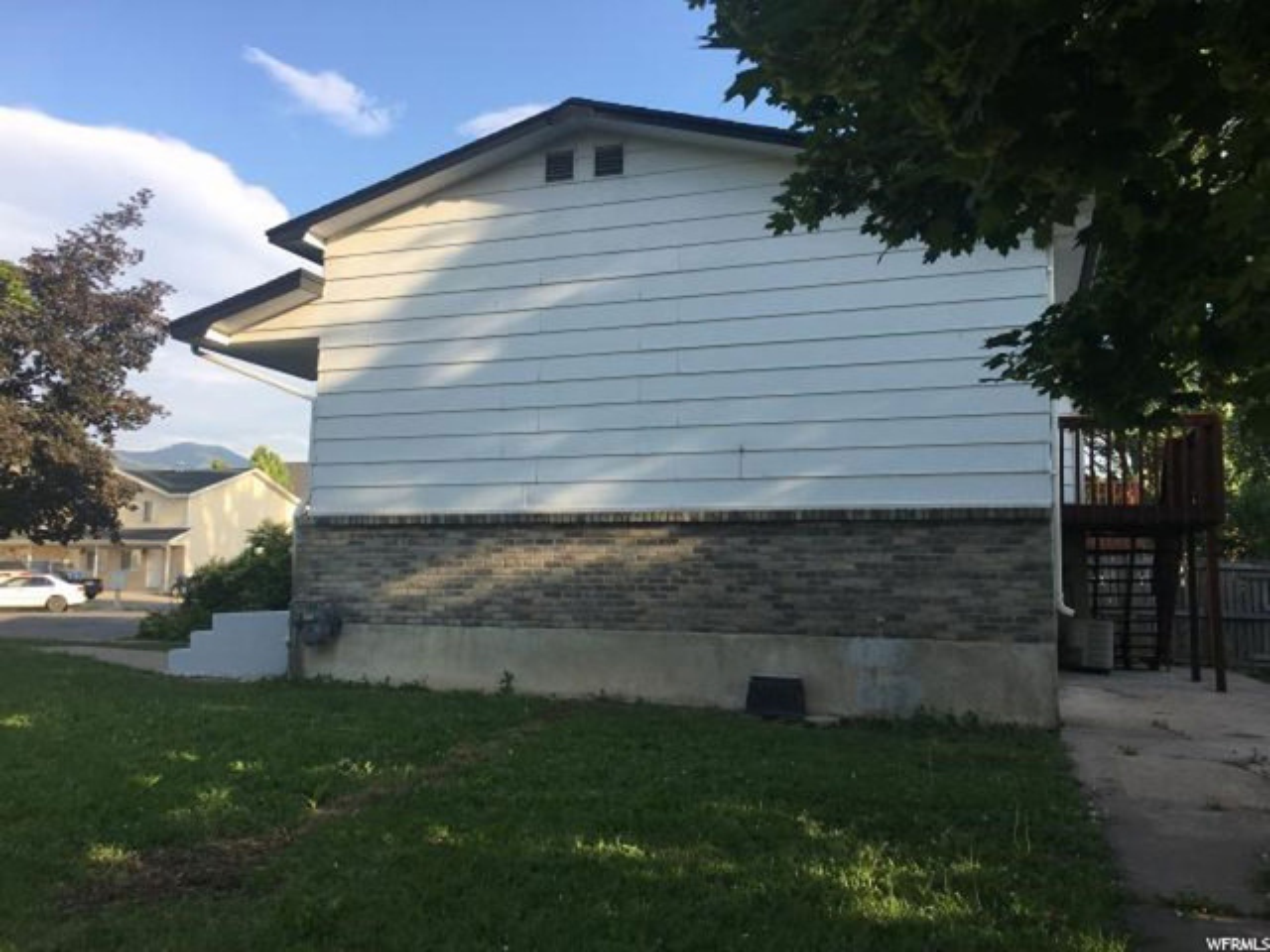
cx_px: 635
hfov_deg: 61.7
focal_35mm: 29
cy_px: 476
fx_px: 1064
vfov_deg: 48.2
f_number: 2.2
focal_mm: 4.15
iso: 25
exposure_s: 1/601
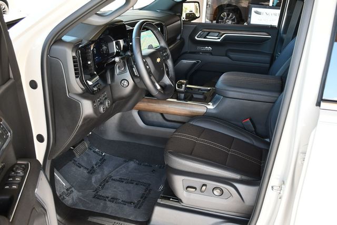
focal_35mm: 36
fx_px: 337
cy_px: 112
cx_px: 168
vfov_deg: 36.9
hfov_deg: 53.1
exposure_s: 1/250
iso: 720
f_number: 3.5
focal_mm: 18
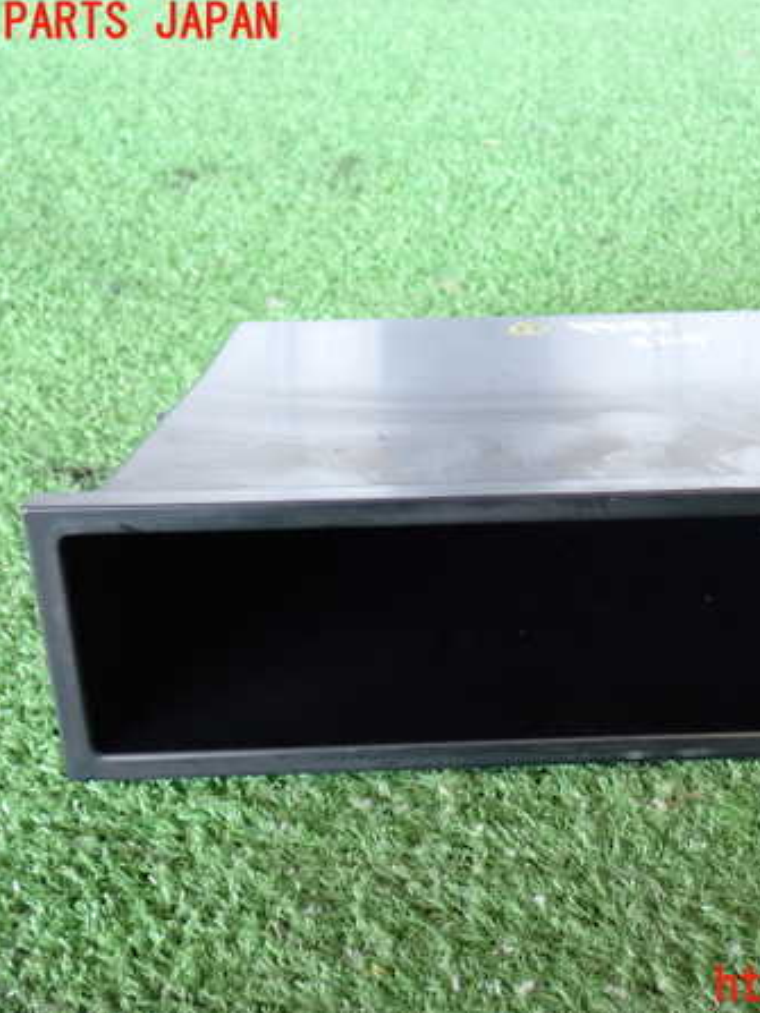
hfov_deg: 28.2
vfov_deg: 37.5
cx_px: 547
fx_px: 1494
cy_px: 505
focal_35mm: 51
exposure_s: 1/40
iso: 250
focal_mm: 6.83
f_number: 2.7
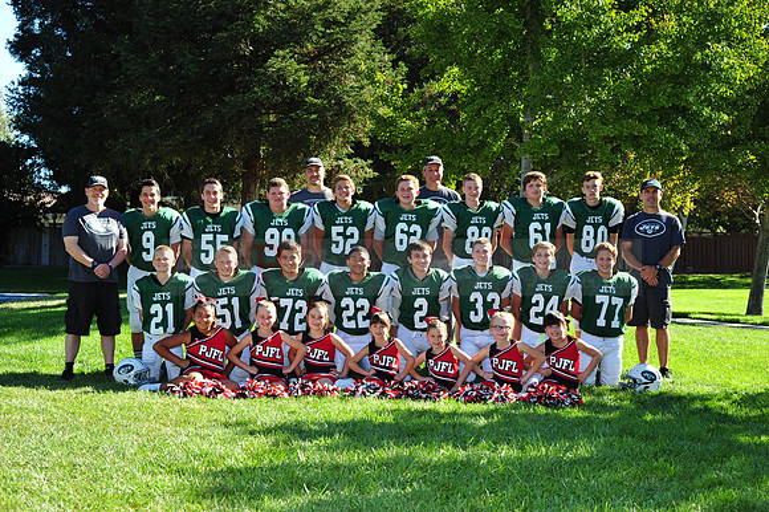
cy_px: 256
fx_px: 1067
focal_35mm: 50
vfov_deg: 27.0
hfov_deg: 39.6
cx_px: 384
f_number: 6.3
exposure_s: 1/500
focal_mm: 50
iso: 400
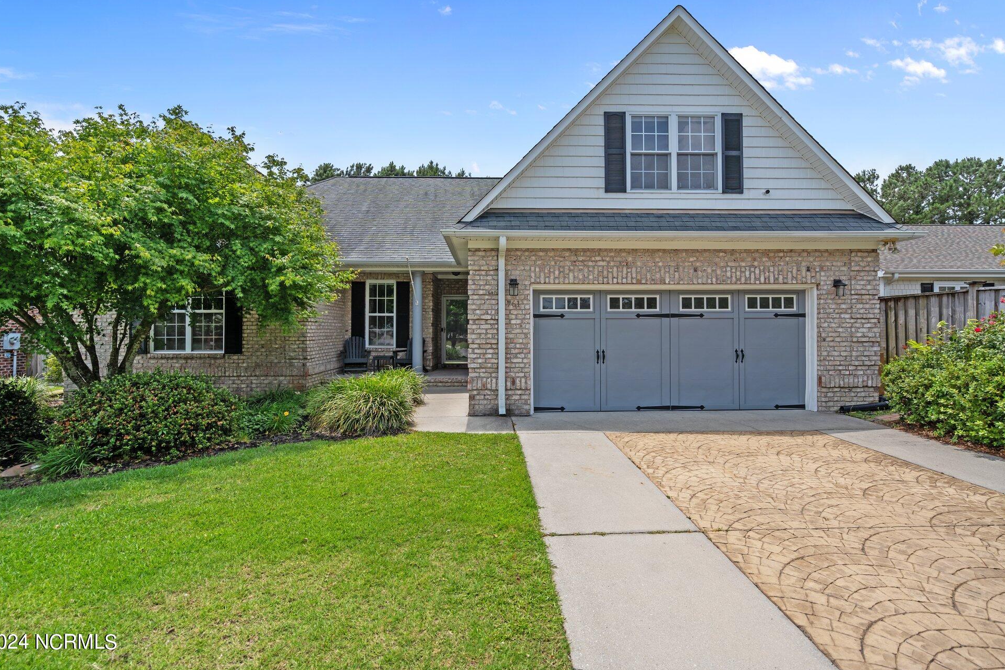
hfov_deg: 93.3
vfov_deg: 70.4
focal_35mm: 17
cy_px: 318
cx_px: 502
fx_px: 475
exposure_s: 1/1600
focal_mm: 16
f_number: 4
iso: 200
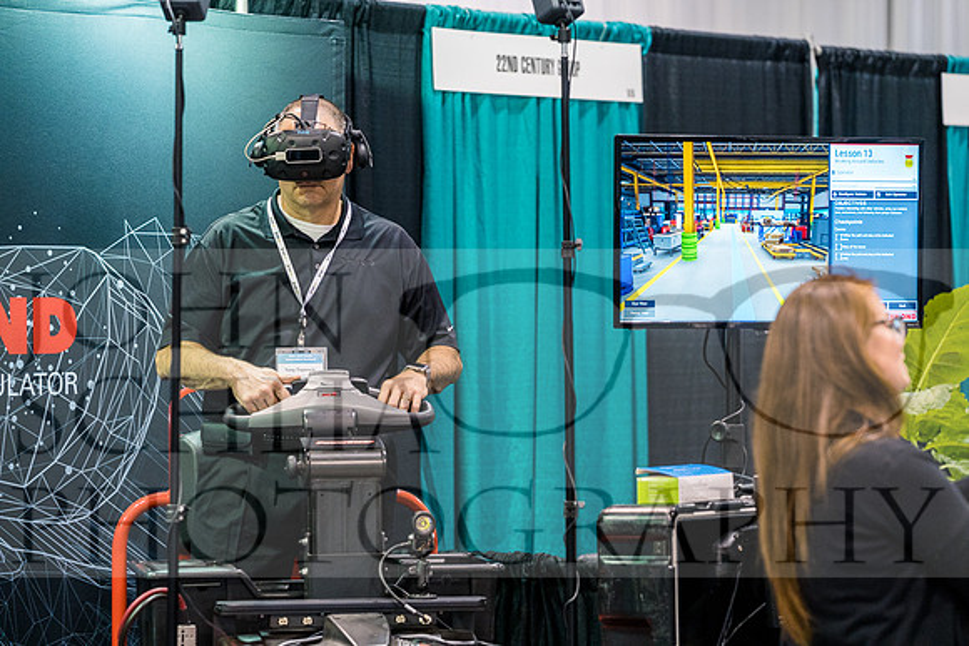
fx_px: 3446
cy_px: 323
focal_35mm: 128
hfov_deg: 16.0
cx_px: 484
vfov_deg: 10.7
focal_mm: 128
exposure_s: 1/160
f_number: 3.5
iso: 3200
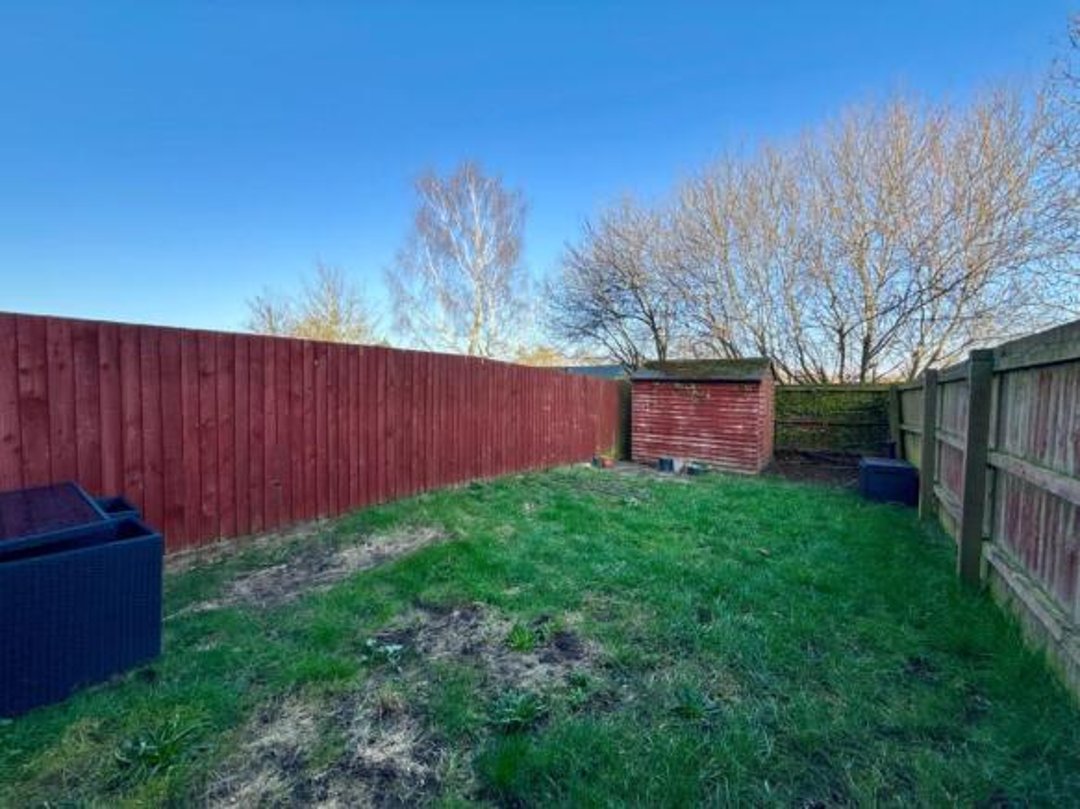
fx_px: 437
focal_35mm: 14
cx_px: 540
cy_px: 404
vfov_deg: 85.7
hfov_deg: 102.1
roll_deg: +0.2
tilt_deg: -2.0
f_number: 2.2
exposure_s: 1/579
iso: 50
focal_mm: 2.22
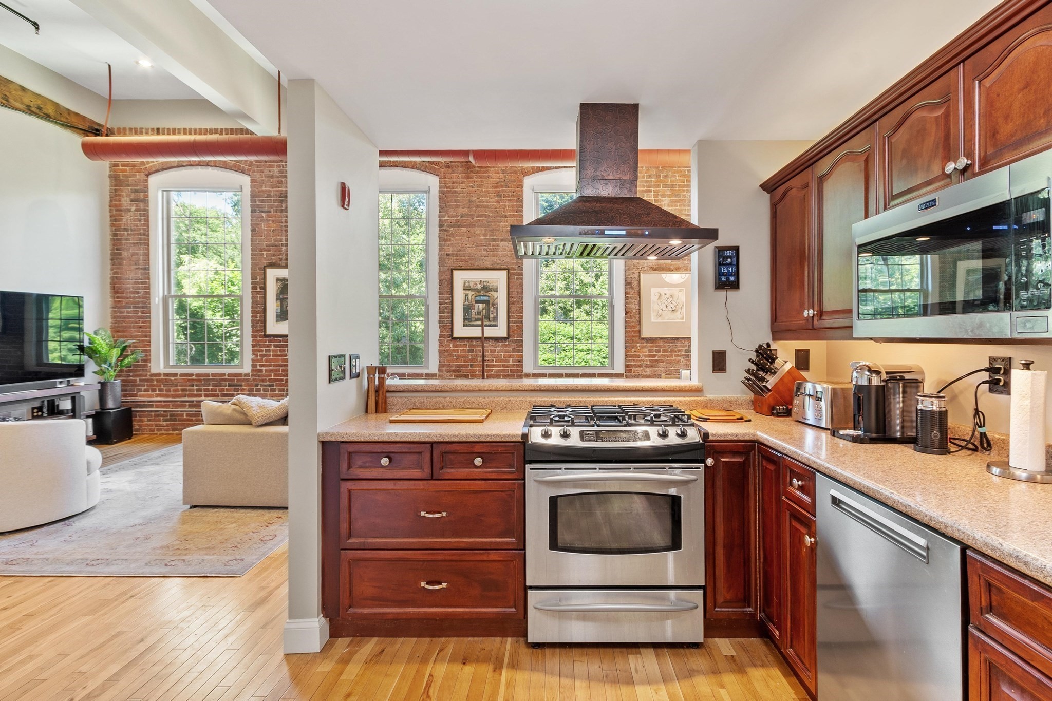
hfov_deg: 100.4
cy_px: 350
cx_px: 526
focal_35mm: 15
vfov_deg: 77.3
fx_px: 438
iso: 320
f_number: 8
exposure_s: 1.6
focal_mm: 10
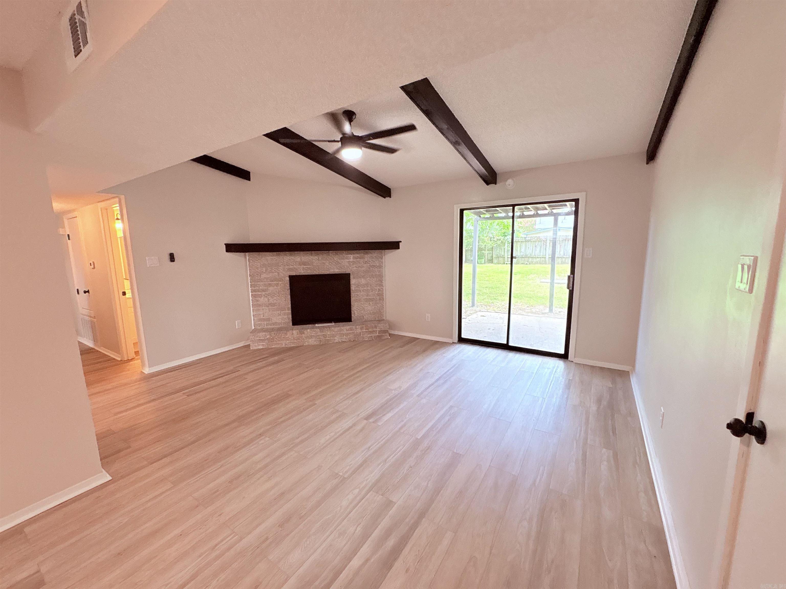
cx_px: 393
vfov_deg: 85.7
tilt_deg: -8.4
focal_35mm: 14
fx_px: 318
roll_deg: +2.0
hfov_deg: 102.1
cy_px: 294
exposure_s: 1/120
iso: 200
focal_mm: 2.22
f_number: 2.2
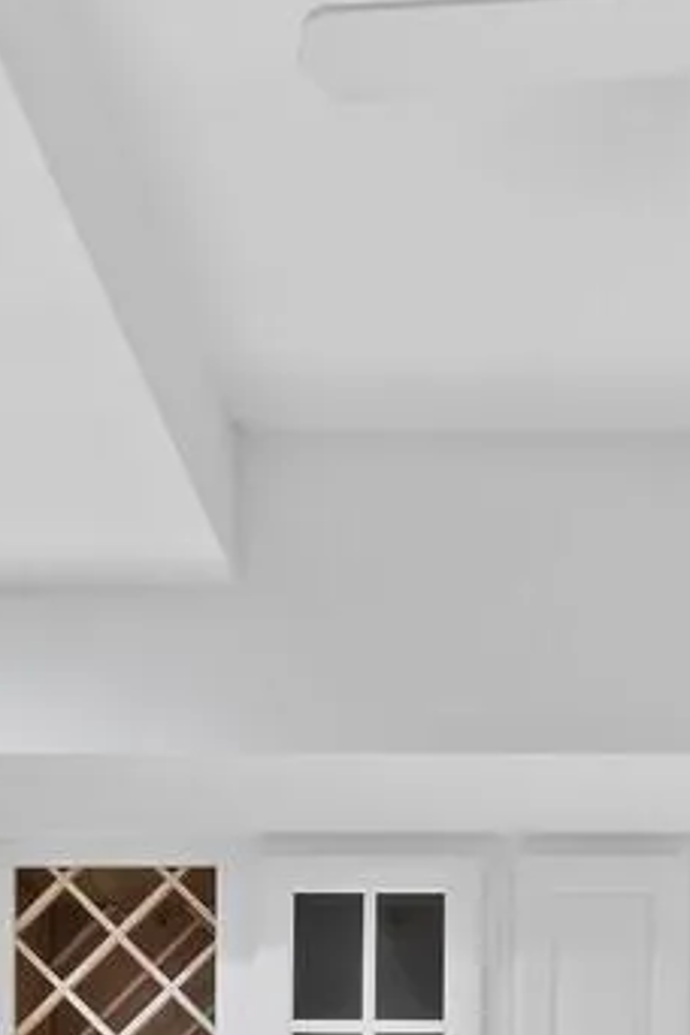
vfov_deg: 24.6
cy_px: 1453
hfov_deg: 19.6
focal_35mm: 68
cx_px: 623
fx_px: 1955
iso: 400
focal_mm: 7
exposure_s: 1/2.5
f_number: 11
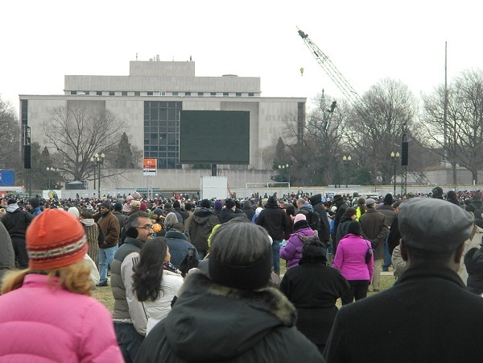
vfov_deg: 8.4
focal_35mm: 177
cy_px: 182
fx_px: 2470
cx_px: 242
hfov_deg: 11.2
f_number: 5.1
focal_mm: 31.8
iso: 80
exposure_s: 1/100
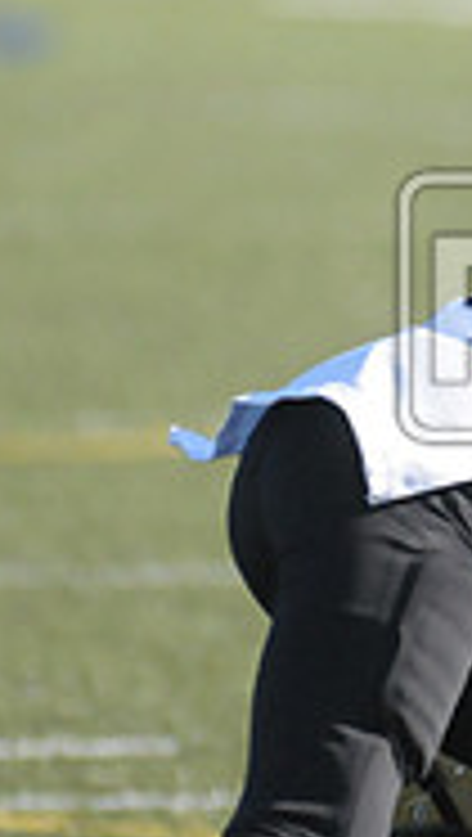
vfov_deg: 1.5
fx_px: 31443
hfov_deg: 0.9
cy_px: 340
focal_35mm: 1417
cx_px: 935
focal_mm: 290
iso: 1600
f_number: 4
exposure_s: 1/5000
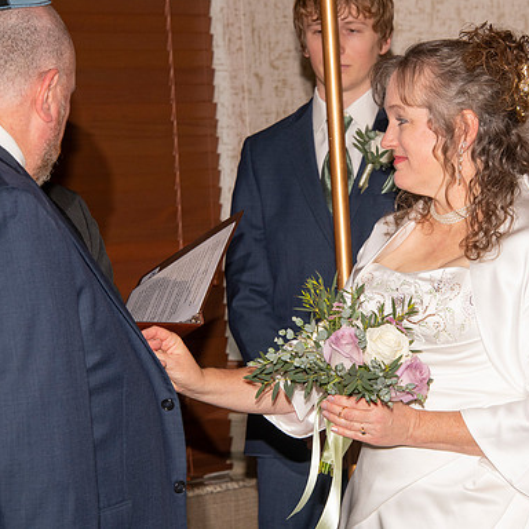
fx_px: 3216
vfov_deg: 9.4
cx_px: 373
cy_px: 264
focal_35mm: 186
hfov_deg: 9.4
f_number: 9
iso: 1000
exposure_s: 1/160
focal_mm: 145
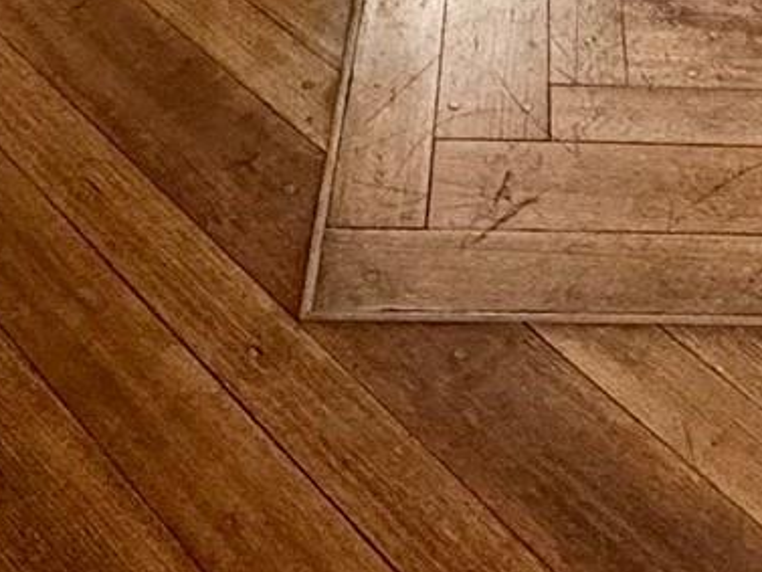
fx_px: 1674
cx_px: 584
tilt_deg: -13.8
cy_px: -657
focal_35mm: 76
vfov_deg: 14.9
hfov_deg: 25.3
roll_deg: -2.0
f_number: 2.2
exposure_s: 1/99
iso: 250
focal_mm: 2.22
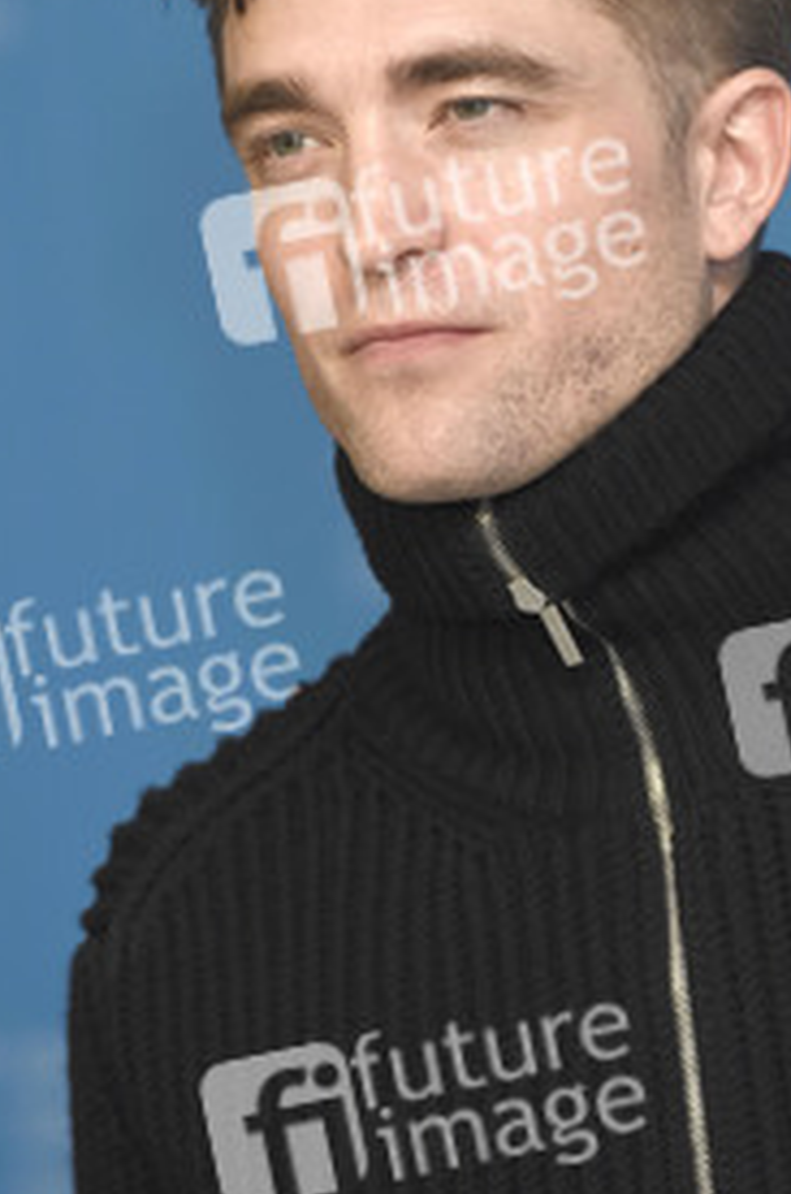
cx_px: 549
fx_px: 14390
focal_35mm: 435
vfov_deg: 4.7
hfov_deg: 3.1
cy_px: 459
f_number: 3.5
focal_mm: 200
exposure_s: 1/320
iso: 800
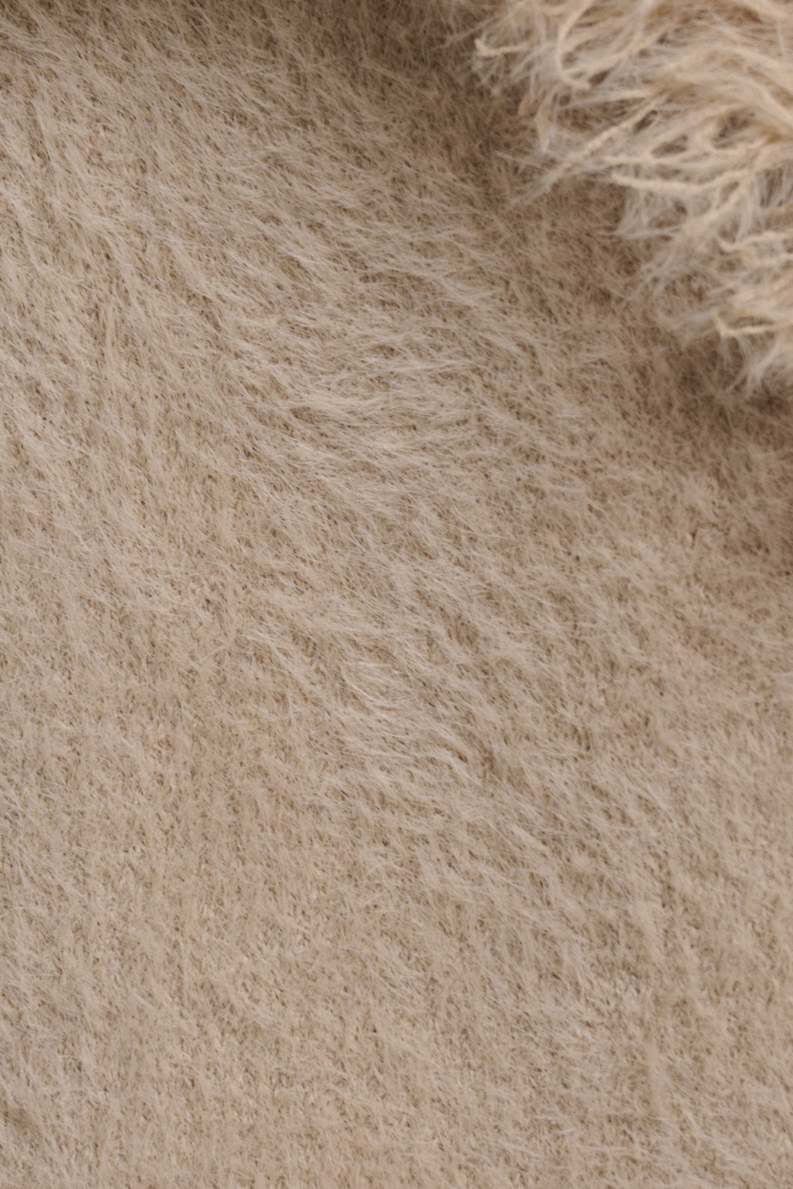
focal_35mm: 348
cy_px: 525
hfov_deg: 4.0
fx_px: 11495
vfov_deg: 5.9
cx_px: 296
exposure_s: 1/160
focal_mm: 105
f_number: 8
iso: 125
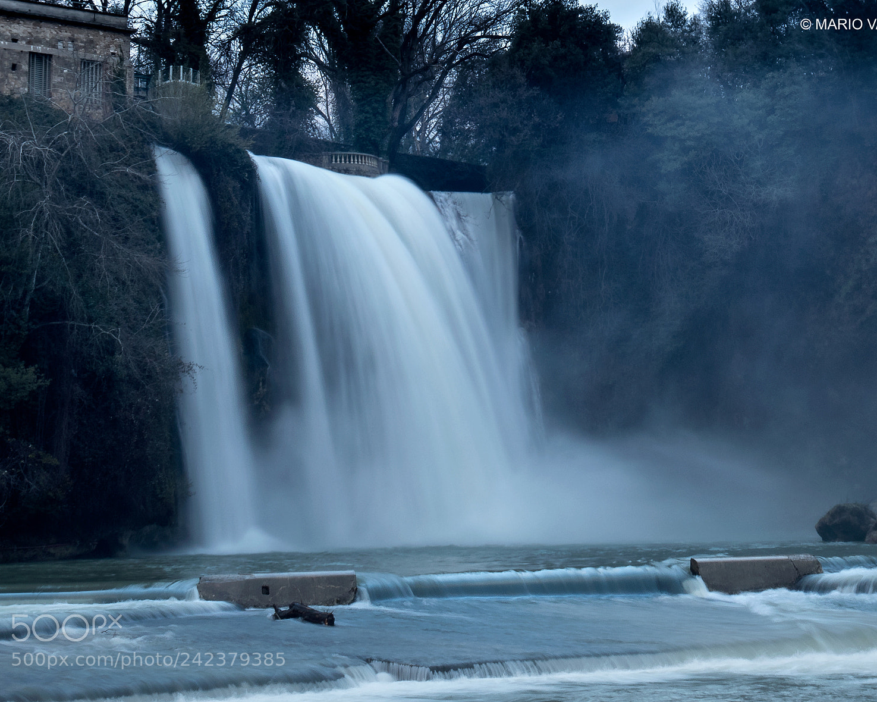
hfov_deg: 50.3
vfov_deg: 41.2
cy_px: 349
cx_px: 450
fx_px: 934
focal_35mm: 36
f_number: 13
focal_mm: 17
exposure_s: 1/2.5
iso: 80
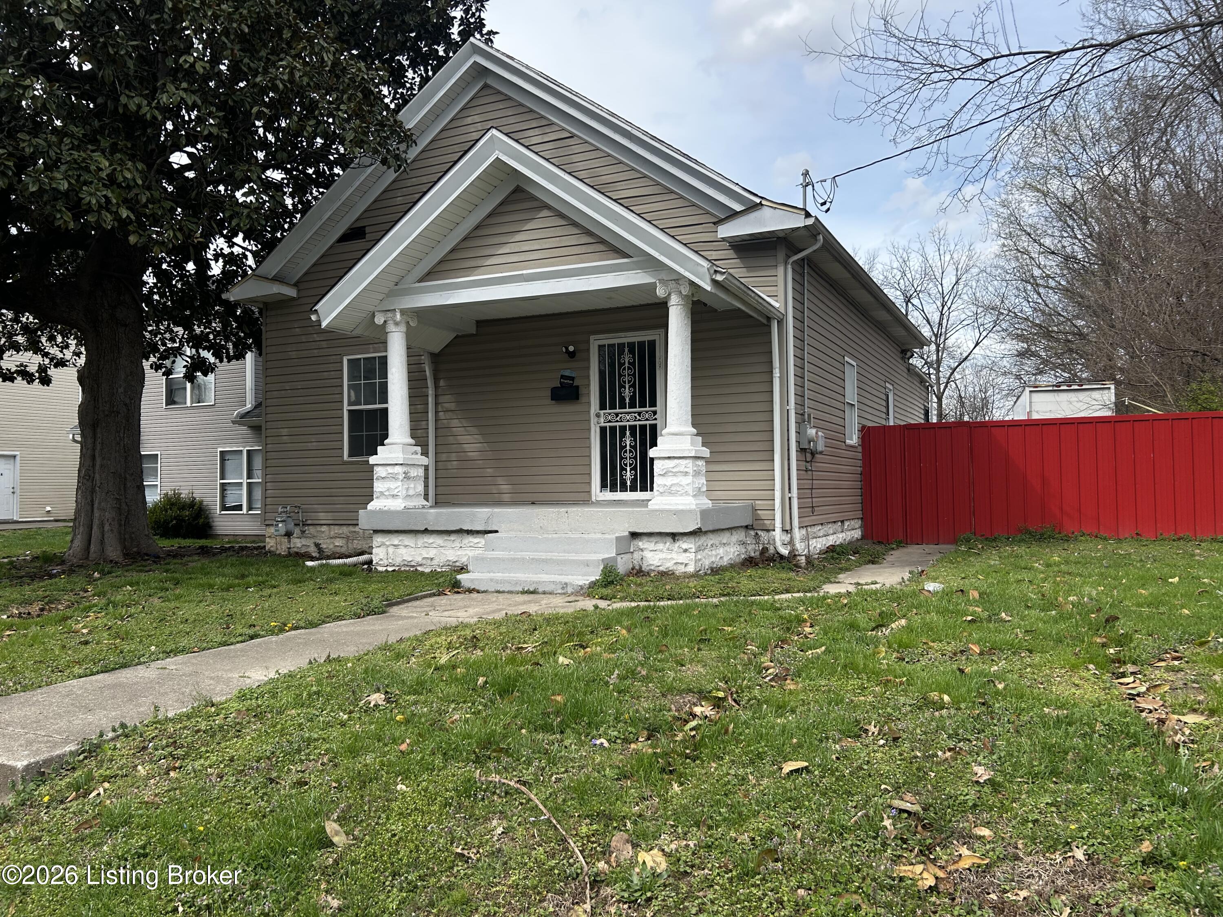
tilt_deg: +1.9
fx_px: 919
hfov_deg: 67.3
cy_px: 458
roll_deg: +1.2
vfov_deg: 53.1
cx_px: 612
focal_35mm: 26
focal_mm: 5.7
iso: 50
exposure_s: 1/1531
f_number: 1.5
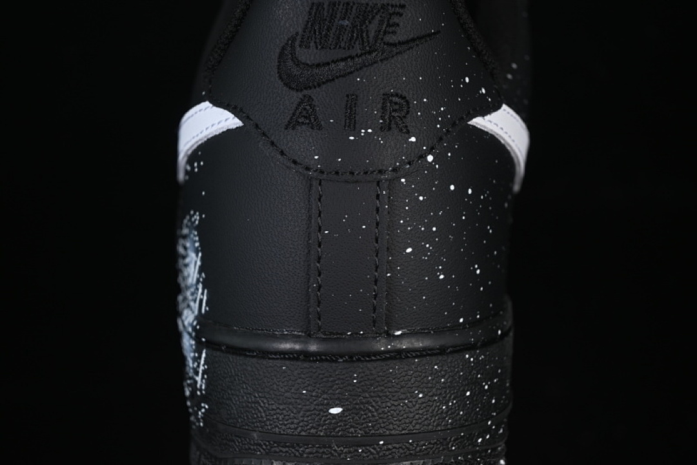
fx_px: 1452
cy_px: 232
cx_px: 348
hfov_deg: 27.0
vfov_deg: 18.2
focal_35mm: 75
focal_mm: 50
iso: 160
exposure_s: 1/50
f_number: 6.3
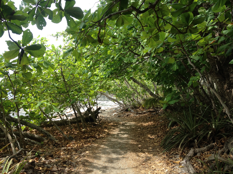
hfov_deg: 52.6
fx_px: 236
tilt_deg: -0.5
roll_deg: -1.4
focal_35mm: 35
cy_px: 87
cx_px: 116
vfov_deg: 40.7
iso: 50
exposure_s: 1/456
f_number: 2.4
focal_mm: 4.28
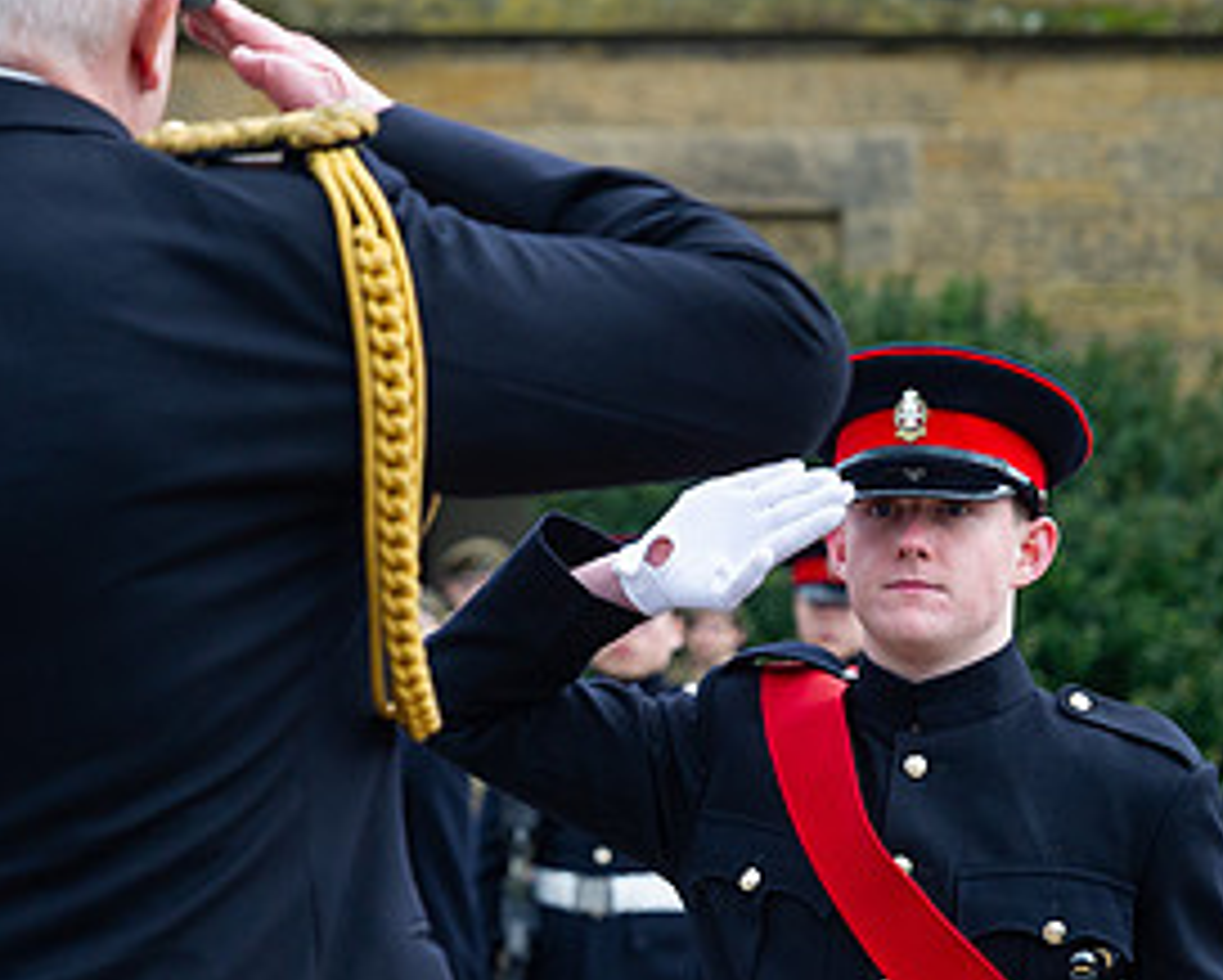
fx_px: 10360
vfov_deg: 5.4
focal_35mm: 286
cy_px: 533
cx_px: 782
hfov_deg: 6.8
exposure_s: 1/250
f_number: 6.3
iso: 720
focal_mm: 130
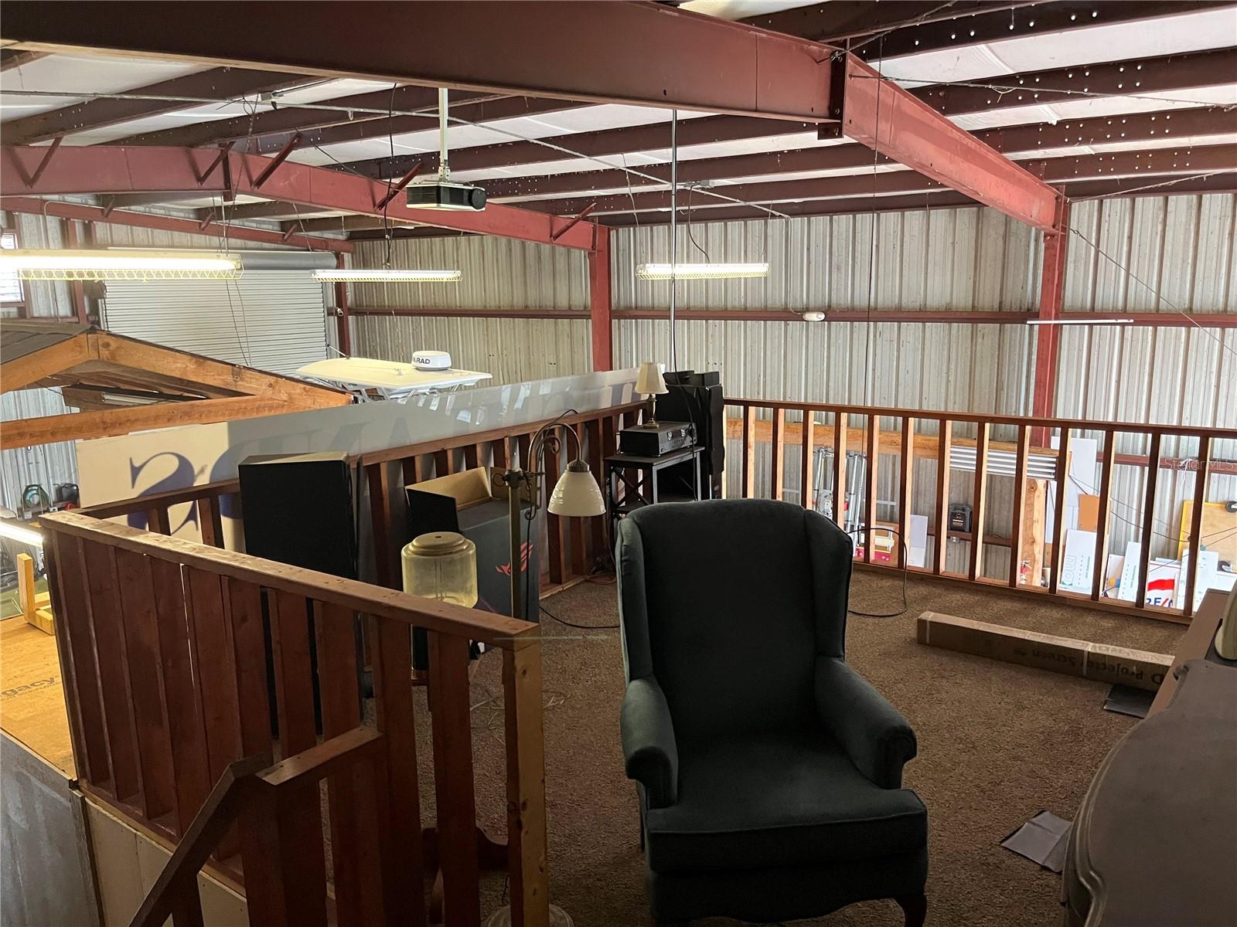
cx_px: 618
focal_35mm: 26
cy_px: 464
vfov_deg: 53.1
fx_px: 929
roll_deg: +1.7
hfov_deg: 67.3
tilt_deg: -11.6
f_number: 1.6
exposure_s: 1/60
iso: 400
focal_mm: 5.1
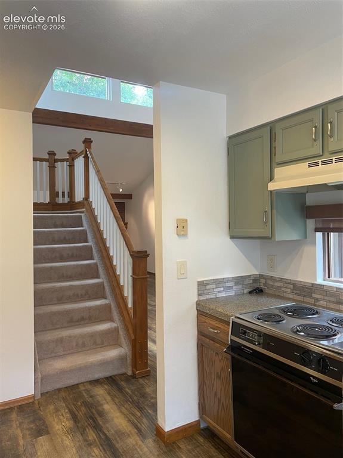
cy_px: 229
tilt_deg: +0.8
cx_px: 172
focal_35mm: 26
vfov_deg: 67.3
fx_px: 344
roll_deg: +0.9
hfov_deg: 53.0
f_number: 1.6
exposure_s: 1/60
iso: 125
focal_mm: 4.2
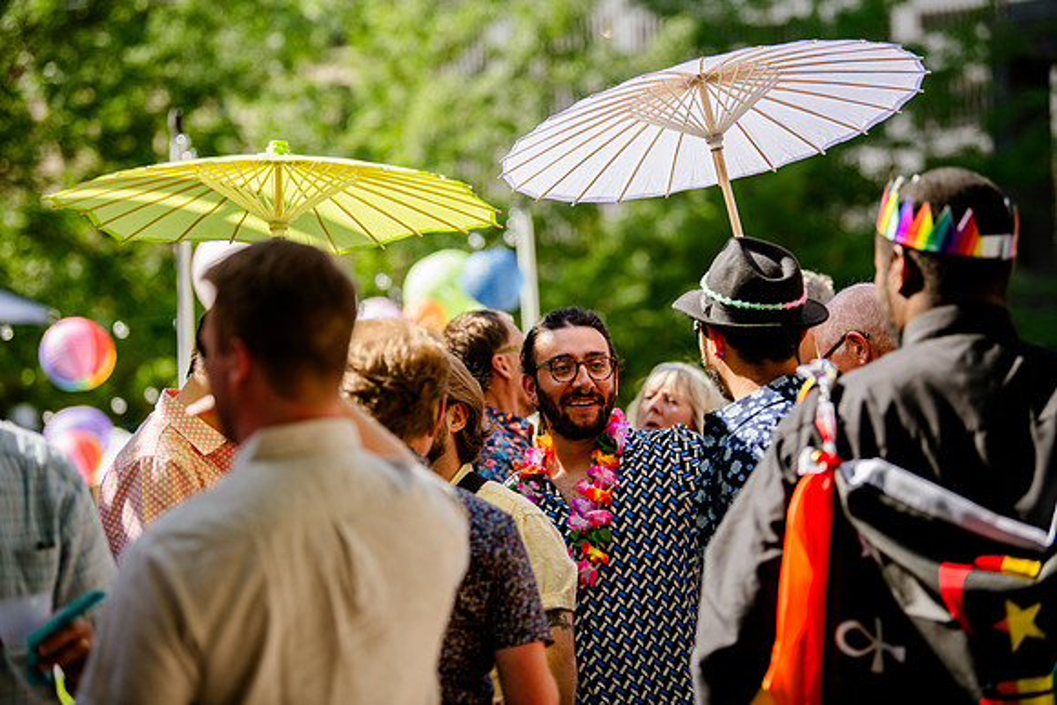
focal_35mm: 120
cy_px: 352
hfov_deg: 17.1
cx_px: 528
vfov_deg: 11.4
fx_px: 3524
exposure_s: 1/1250
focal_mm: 120
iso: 200
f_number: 2.8
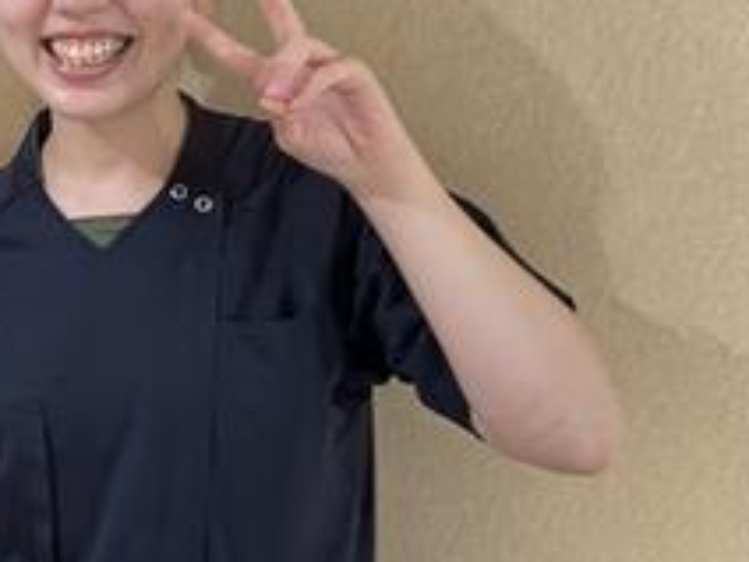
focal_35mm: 72
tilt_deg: -7.6
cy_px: 170
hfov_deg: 24.6
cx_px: -140
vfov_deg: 20.3
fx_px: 1558
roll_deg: -3.5
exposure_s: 1/60
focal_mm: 5.7
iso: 320
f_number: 1.5
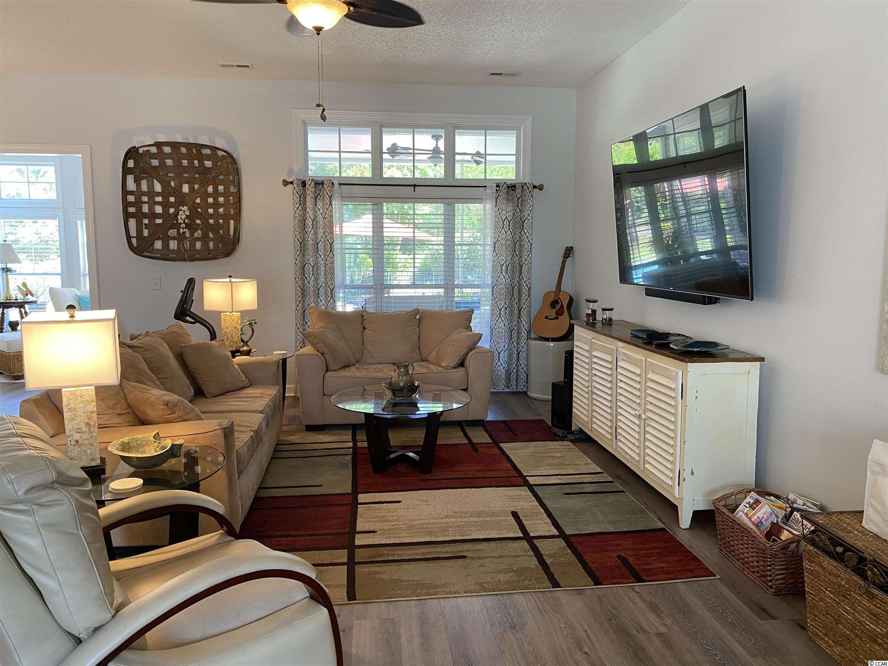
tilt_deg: -6.2
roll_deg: -0.4
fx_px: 667
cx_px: 444
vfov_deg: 53.1
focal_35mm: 26
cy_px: 333
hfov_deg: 67.3
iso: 100
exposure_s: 1/60
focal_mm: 4.25
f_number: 1.8
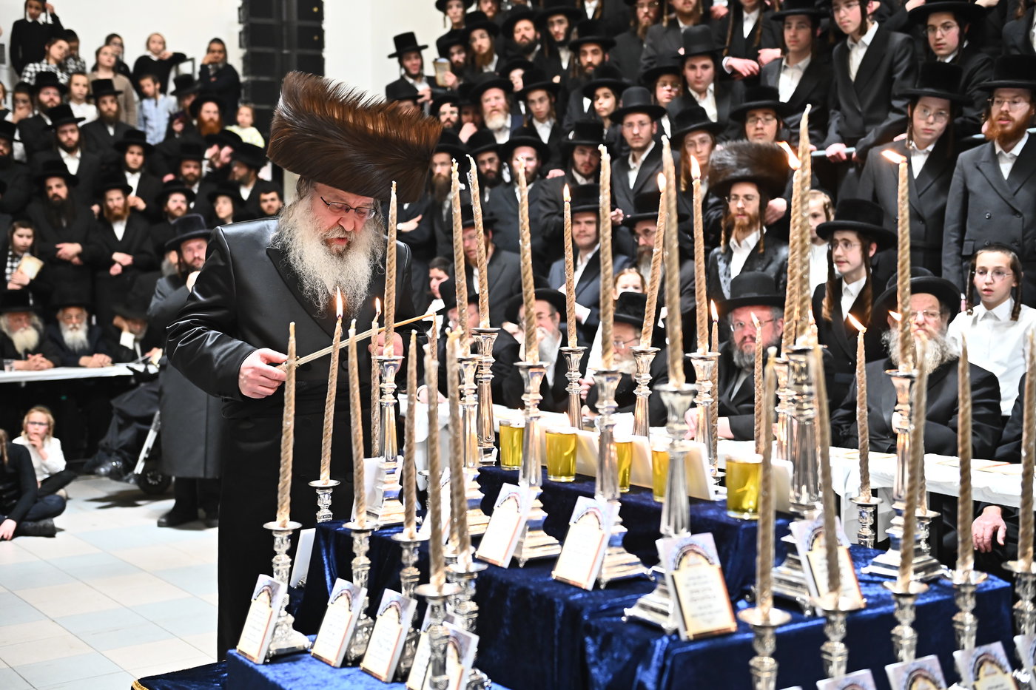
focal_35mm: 45
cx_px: 518
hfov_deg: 43.6
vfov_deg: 29.9
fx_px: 1295
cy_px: 345
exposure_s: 1/200
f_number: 3.2
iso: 3200
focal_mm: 45
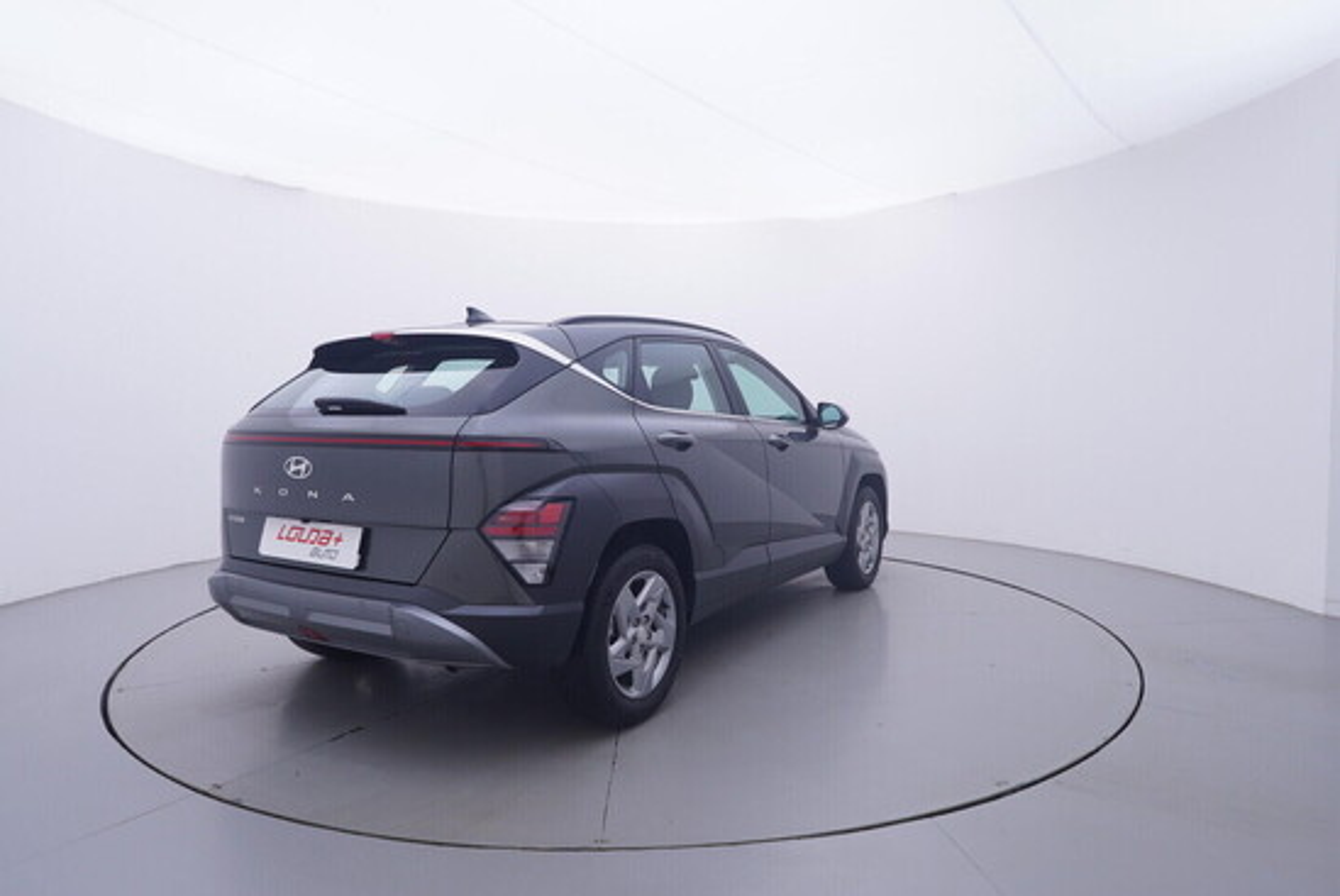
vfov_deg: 56.2
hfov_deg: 77.3
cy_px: 448
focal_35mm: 22
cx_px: 670
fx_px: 838
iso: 200
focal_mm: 15
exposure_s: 1/80
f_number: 5
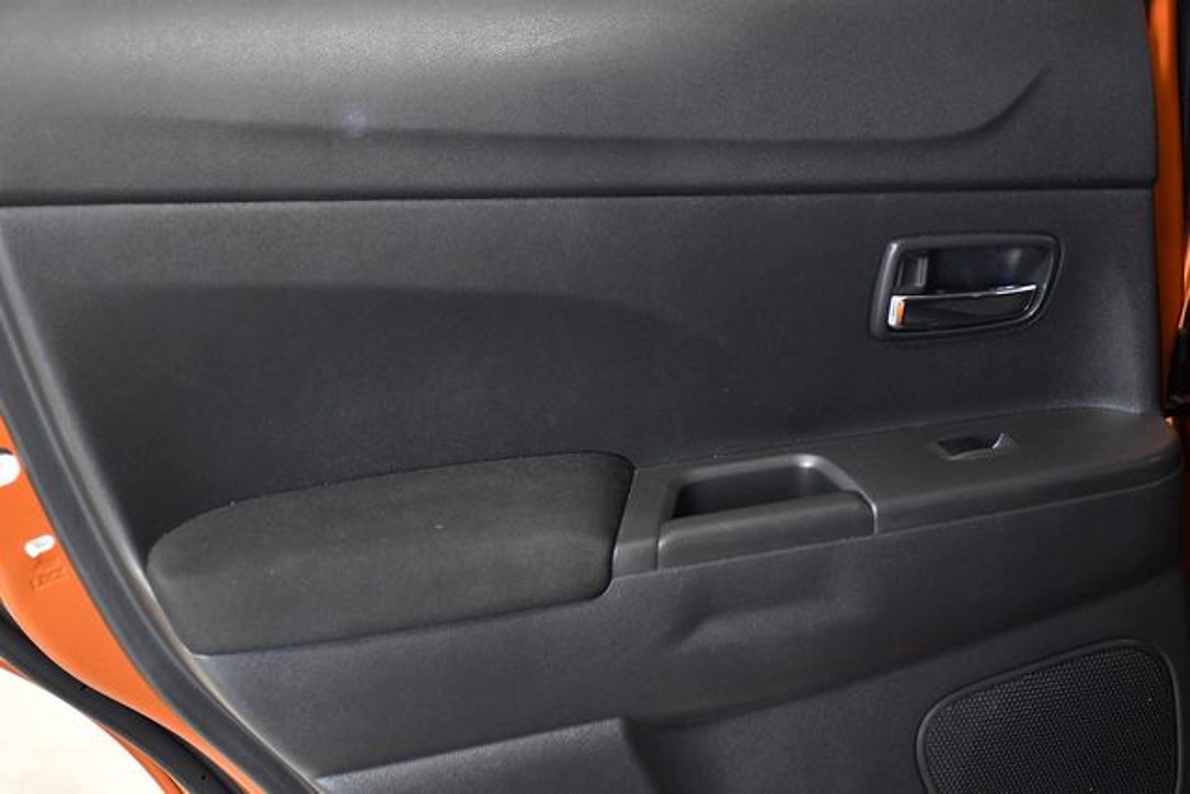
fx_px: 2380
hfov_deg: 28.1
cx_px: 595
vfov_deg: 18.9
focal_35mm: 72
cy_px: 397
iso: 2500
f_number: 4.5
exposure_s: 1/100
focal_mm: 48
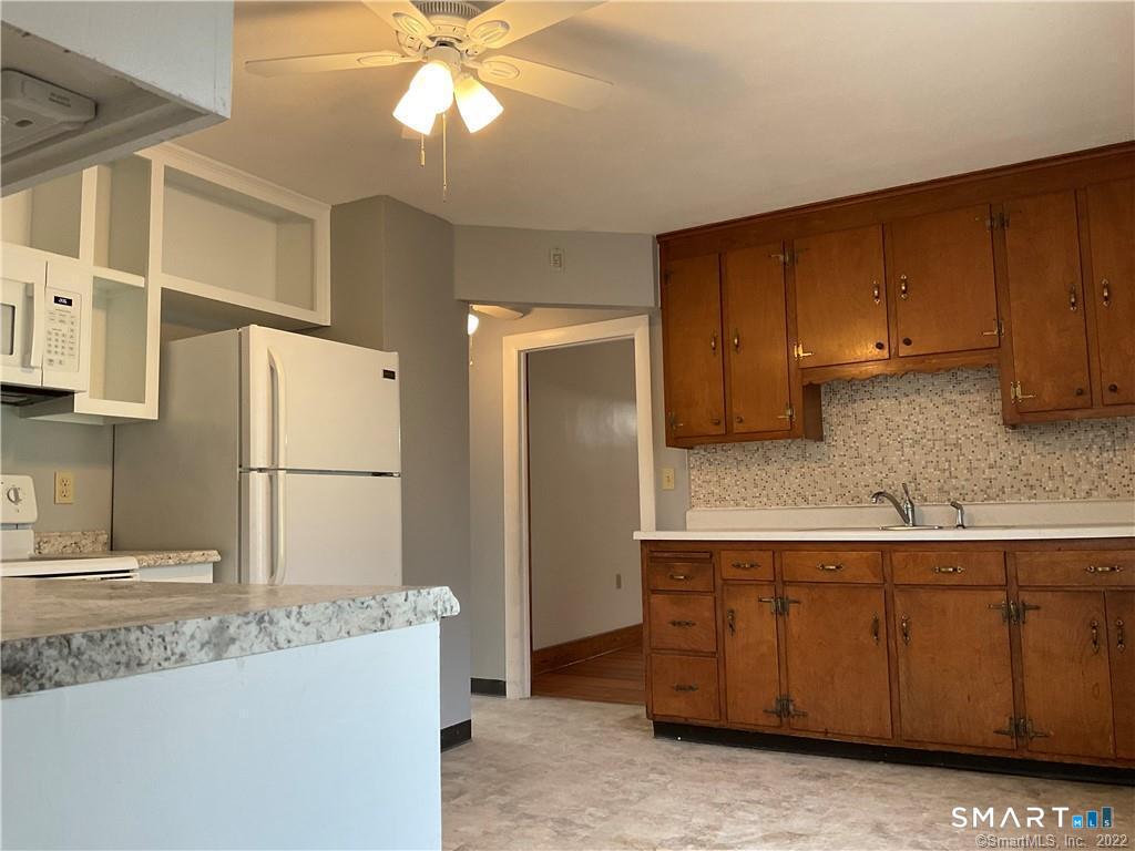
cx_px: 568
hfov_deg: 61.7
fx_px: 951
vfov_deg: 48.2
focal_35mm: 29
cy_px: 426
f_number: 1.8
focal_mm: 3
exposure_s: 1/80
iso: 64
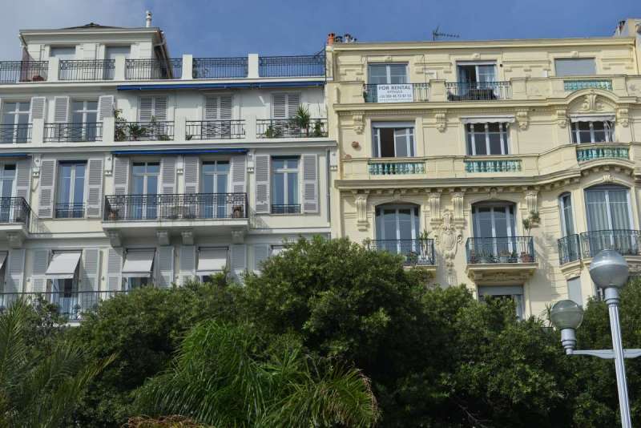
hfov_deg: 30.5
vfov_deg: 20.6
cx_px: 320
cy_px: 214
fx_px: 1176
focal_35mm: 66
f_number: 7.1
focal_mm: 66
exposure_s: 1/320
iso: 125
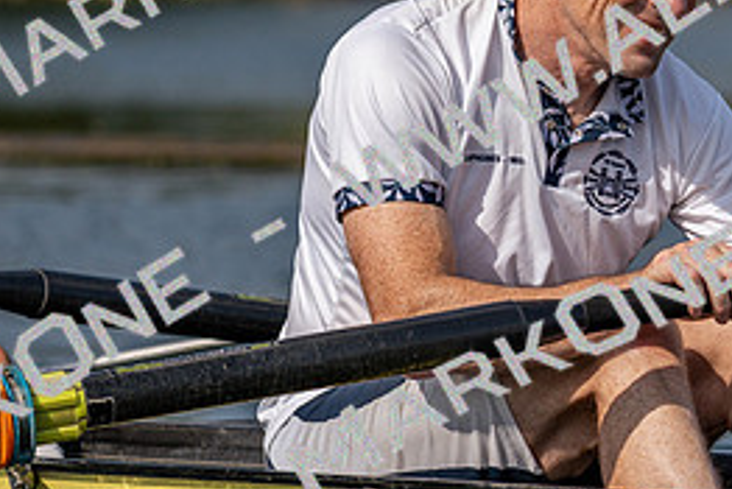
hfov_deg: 3.8
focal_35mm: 549
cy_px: 217
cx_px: 676
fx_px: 11169
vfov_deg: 2.5
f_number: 5.6
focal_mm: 248
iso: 125
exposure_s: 1/1600
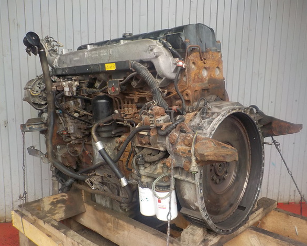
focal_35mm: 32
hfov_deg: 55.6
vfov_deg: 45.8
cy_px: 122
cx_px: 165
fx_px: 291
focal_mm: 4.1
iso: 160
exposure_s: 1/30
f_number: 3.3
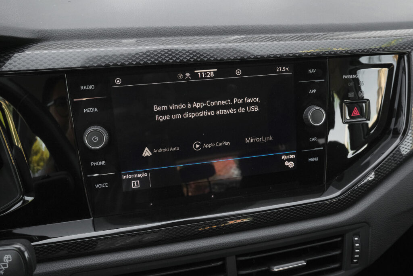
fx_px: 367
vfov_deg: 41.1
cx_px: 206
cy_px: 138
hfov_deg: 58.7
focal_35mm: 32
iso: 2000
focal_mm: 21.5
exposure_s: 1/100
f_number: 9
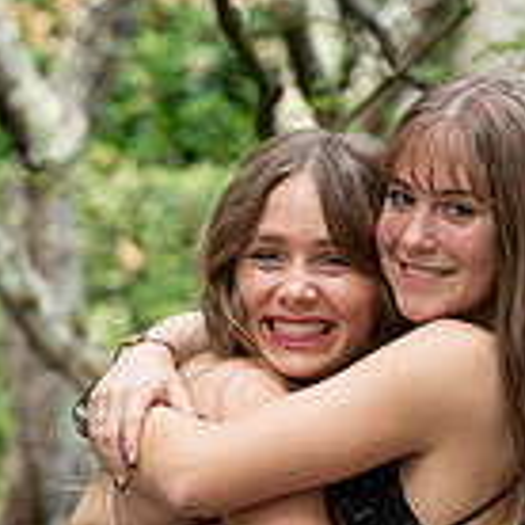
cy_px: 563
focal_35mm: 553
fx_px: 9489
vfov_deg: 3.2
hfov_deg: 3.2
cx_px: 251
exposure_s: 1/800
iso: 1250
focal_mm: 200
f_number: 6.3
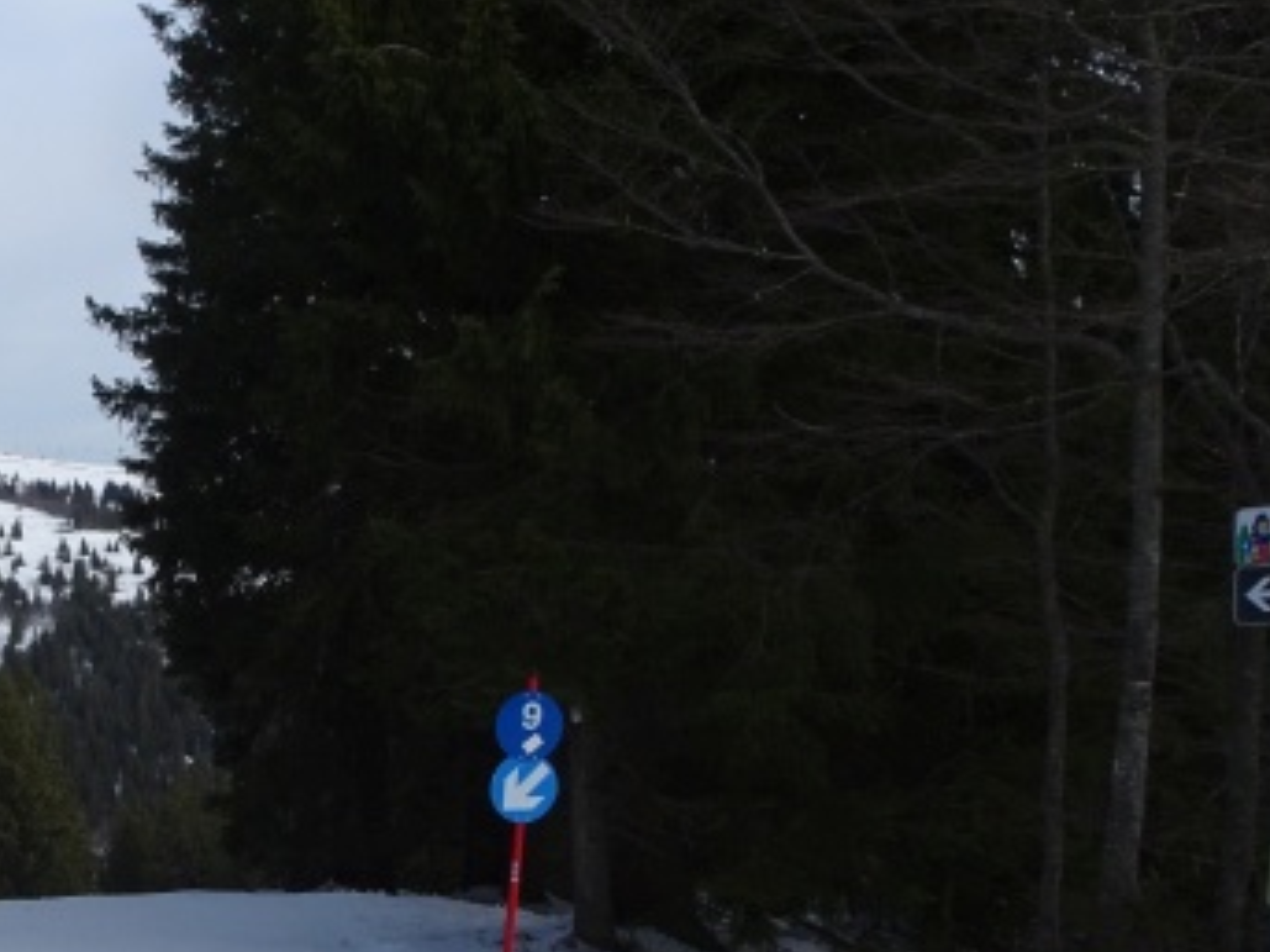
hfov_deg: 30.6
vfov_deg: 25.5
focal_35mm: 56
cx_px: -141
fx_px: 2054
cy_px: 793
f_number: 3.5
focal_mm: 4.1
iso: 80
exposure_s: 1/640
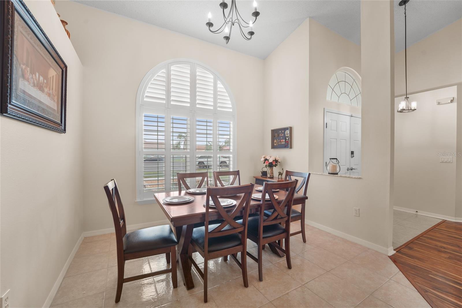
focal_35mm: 14
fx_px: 180
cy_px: 154
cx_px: 231
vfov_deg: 81.2
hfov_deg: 104.3
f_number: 8
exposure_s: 1/50
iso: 200
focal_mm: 14
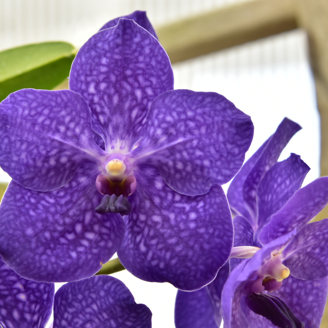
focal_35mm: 158
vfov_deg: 11.1
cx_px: 117
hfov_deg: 11.1
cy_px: 163
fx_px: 1694
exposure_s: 1/80
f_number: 8
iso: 800
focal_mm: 82
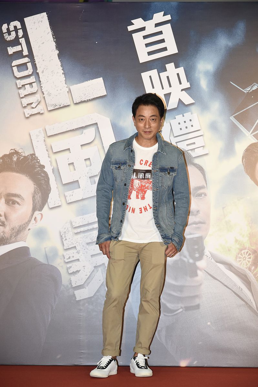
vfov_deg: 21.5
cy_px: 194
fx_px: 1022
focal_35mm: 95
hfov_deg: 14.4
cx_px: 129
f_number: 6.3
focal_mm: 95
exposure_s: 1/200
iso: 2000
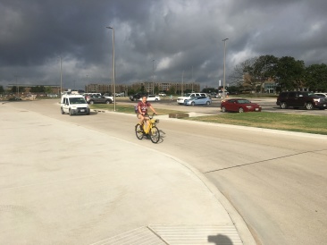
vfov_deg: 48.2
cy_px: 122
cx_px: 164
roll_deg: +0.7
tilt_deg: -5.9
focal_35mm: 29
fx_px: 274
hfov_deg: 61.7
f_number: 2.2
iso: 25
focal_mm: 4.15
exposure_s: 1/2653
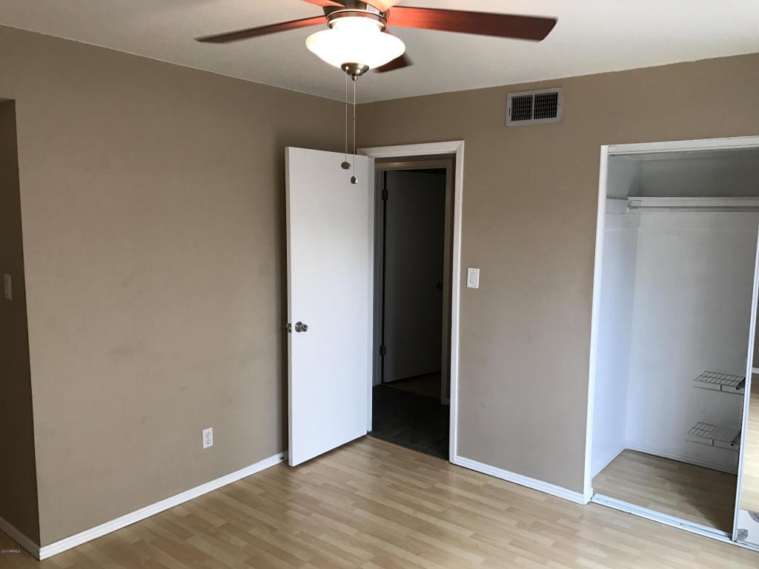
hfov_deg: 63.4
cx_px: 380
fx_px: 614
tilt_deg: -6.0
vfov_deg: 49.7
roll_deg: -0.6
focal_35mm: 28
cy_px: 284
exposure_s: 1/30
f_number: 1.8
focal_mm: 3.99
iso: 25
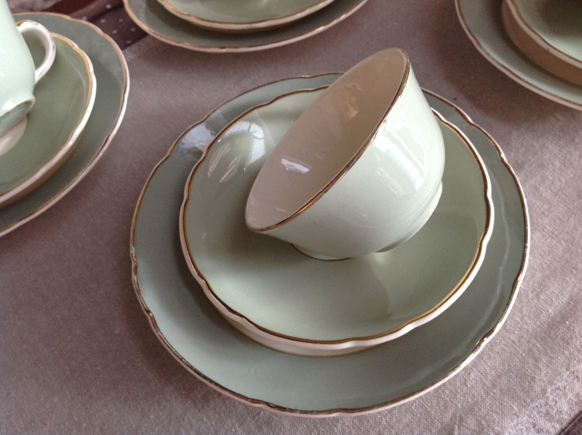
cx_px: 291
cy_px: 218
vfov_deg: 40.6
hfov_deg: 52.7
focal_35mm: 35
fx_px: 588
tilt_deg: -58.2
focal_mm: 4.28
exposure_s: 1/15
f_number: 2.4
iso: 160
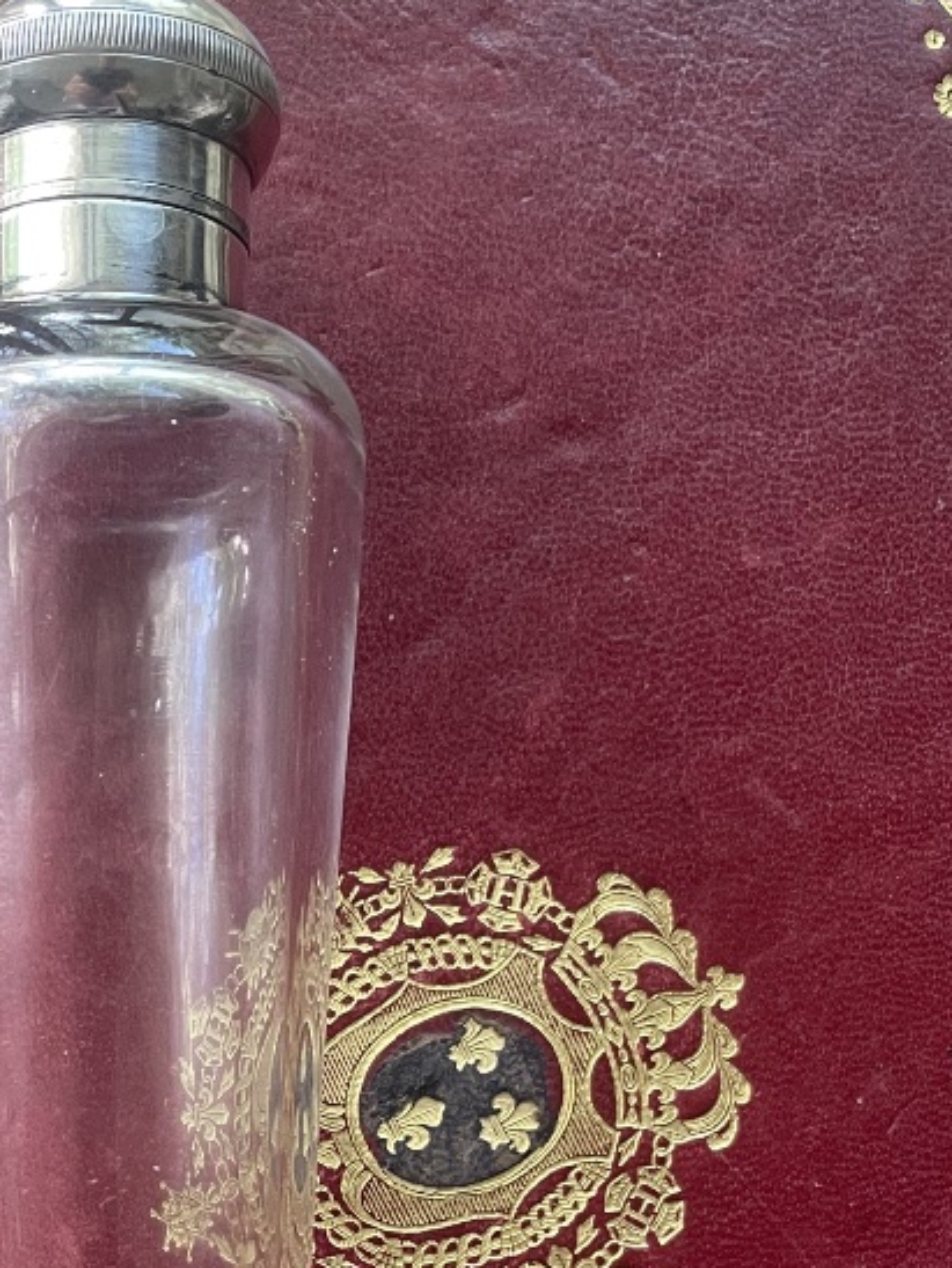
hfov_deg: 25.1
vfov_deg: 31.9
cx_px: 155
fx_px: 2088
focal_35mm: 57
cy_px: 1180
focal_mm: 4.2
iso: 160
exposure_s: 1/60
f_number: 1.6
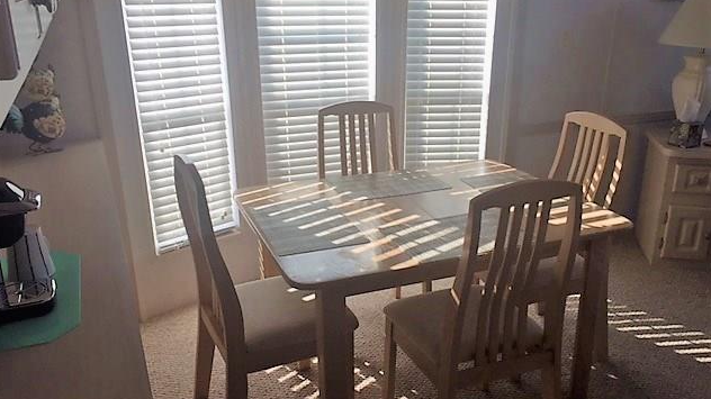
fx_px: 603
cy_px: 227
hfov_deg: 61.0
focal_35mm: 32
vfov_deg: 36.6
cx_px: 354
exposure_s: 1/201
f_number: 2.2
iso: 32
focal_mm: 4.15
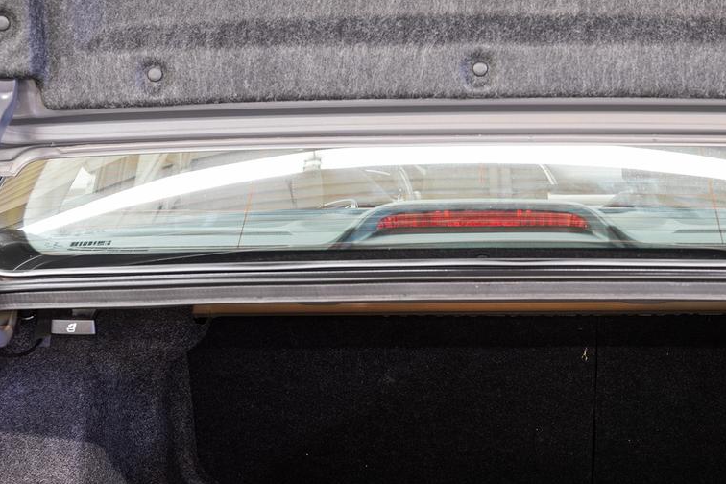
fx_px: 1613
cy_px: 348
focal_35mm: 80
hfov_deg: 25.2
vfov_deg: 17.0
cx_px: 505
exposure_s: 1.3
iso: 100
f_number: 5.6
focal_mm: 42
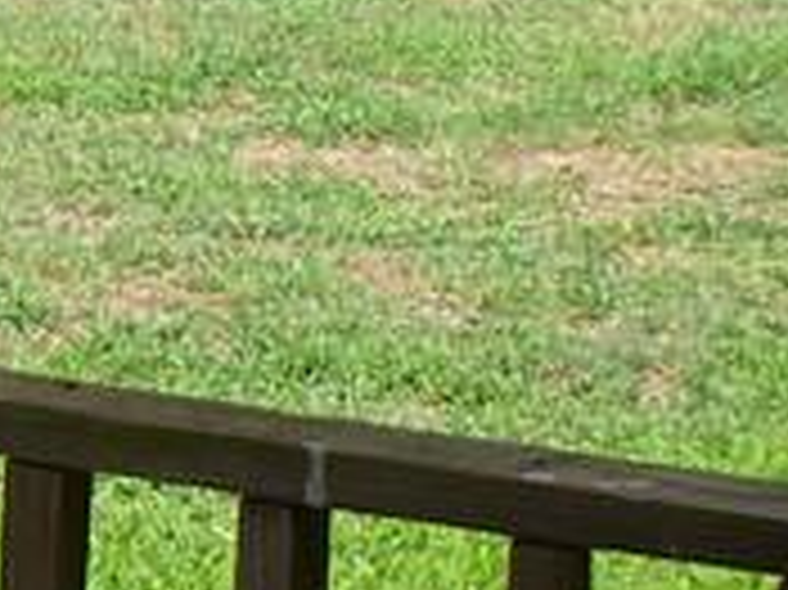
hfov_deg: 10.9
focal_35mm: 164
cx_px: -851
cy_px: -284
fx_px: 3731
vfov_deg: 8.8
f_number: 3.3
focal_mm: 5
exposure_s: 1/400
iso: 80
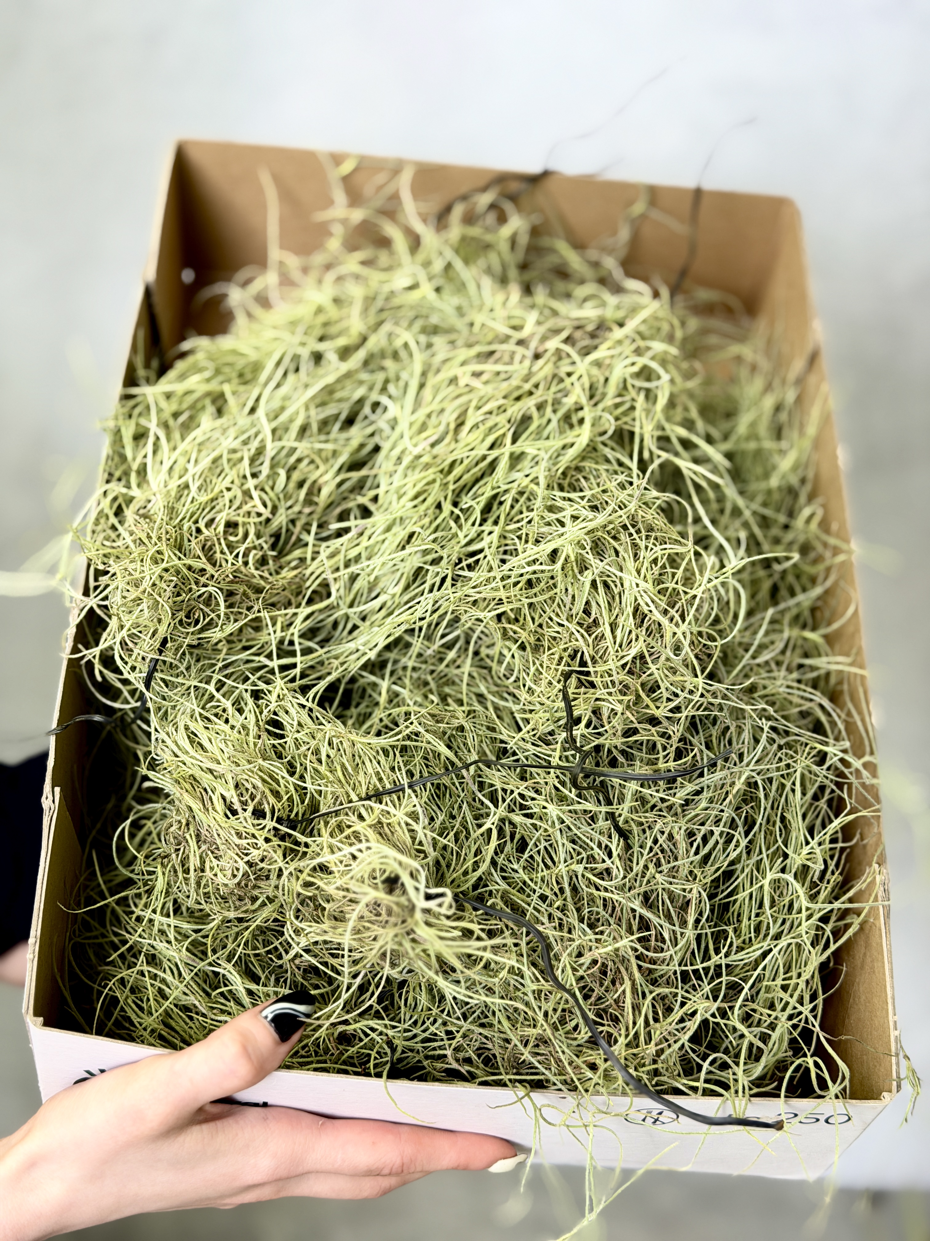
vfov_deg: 39.7
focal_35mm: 48
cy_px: 620
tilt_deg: -9.9
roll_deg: -3.1
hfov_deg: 30.3
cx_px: 465
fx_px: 1719
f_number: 1.78
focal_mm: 6.76
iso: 64
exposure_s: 1/121
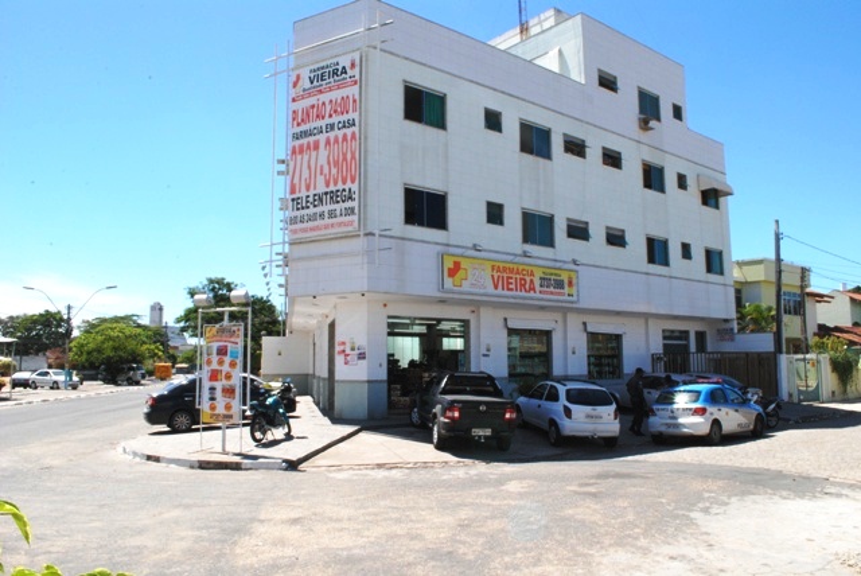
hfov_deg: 67.3
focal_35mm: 27
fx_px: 646
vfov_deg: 48.0
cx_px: 430
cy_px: 288
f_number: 22
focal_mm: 18
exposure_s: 1/100
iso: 800
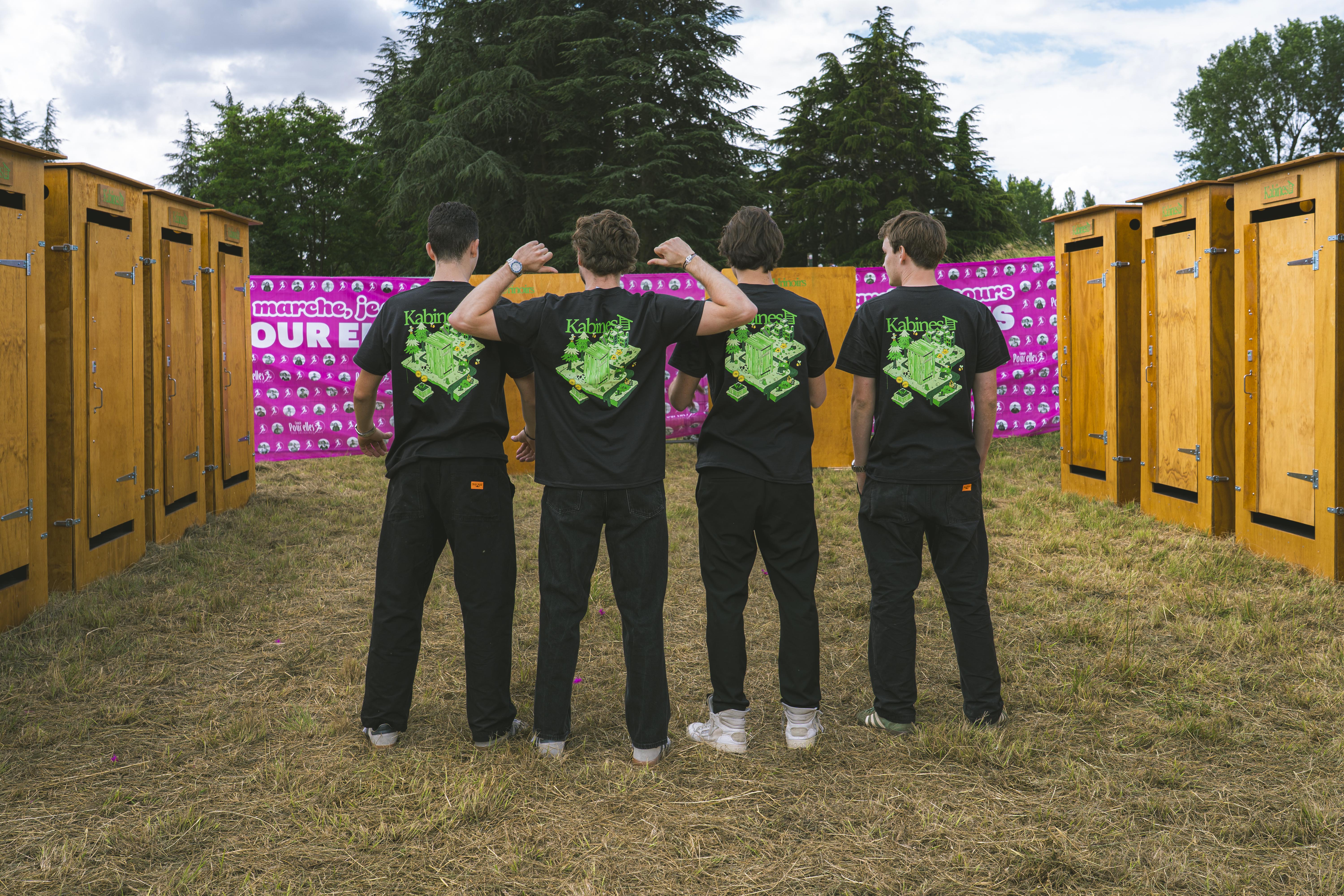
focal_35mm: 37
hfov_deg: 51.9
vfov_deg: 35.9
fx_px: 1381
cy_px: 448
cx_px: 672
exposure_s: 1/160
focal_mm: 37
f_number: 7.1
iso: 100
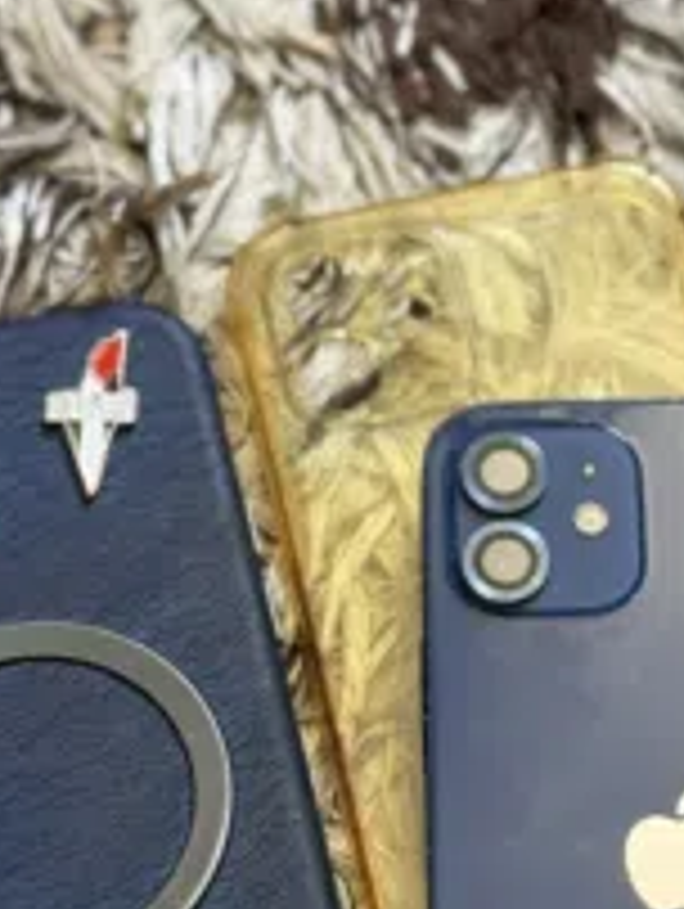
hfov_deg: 15.5
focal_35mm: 95
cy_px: 666
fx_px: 2498
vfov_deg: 20.5
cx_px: 531
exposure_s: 1/100
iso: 160
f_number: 1.78
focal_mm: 6.76
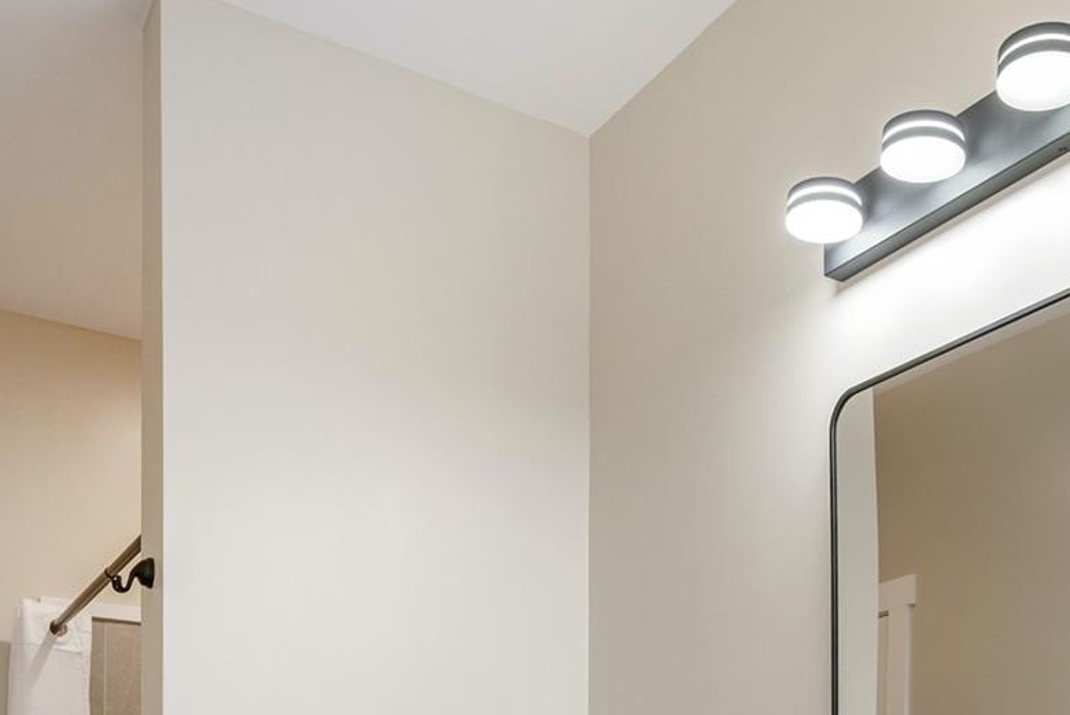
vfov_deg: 27.9
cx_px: 750
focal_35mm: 42
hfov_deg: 45.4
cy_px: 865
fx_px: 1249
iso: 320
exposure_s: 1/40
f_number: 7.1
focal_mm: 16
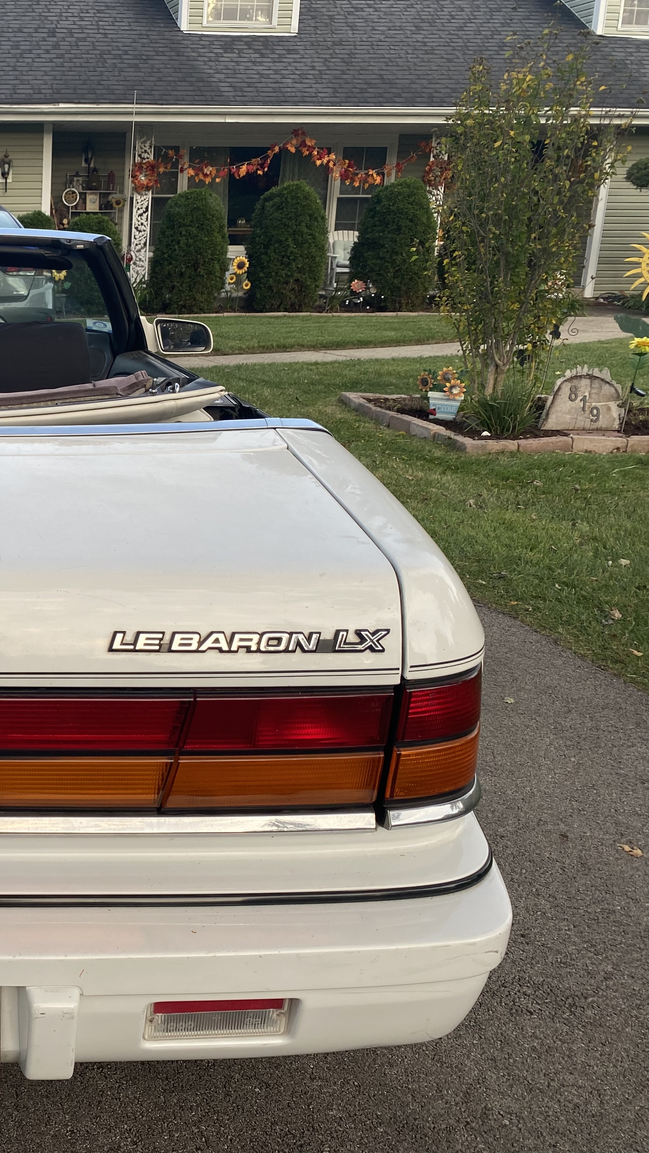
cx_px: -95
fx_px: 1162
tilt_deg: -15.3
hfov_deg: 27.9
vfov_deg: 52.8
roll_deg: +0.3
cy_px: 578
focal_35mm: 38
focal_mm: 4.25
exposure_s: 1/142
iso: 32
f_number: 1.8
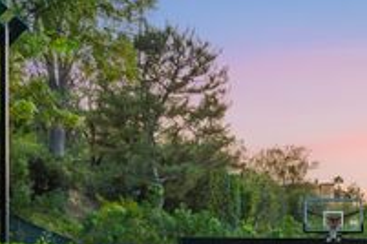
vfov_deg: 24.4
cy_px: 280
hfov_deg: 36.1
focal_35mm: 51
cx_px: 341
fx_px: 520
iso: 160
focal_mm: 20
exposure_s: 1/80
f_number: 8
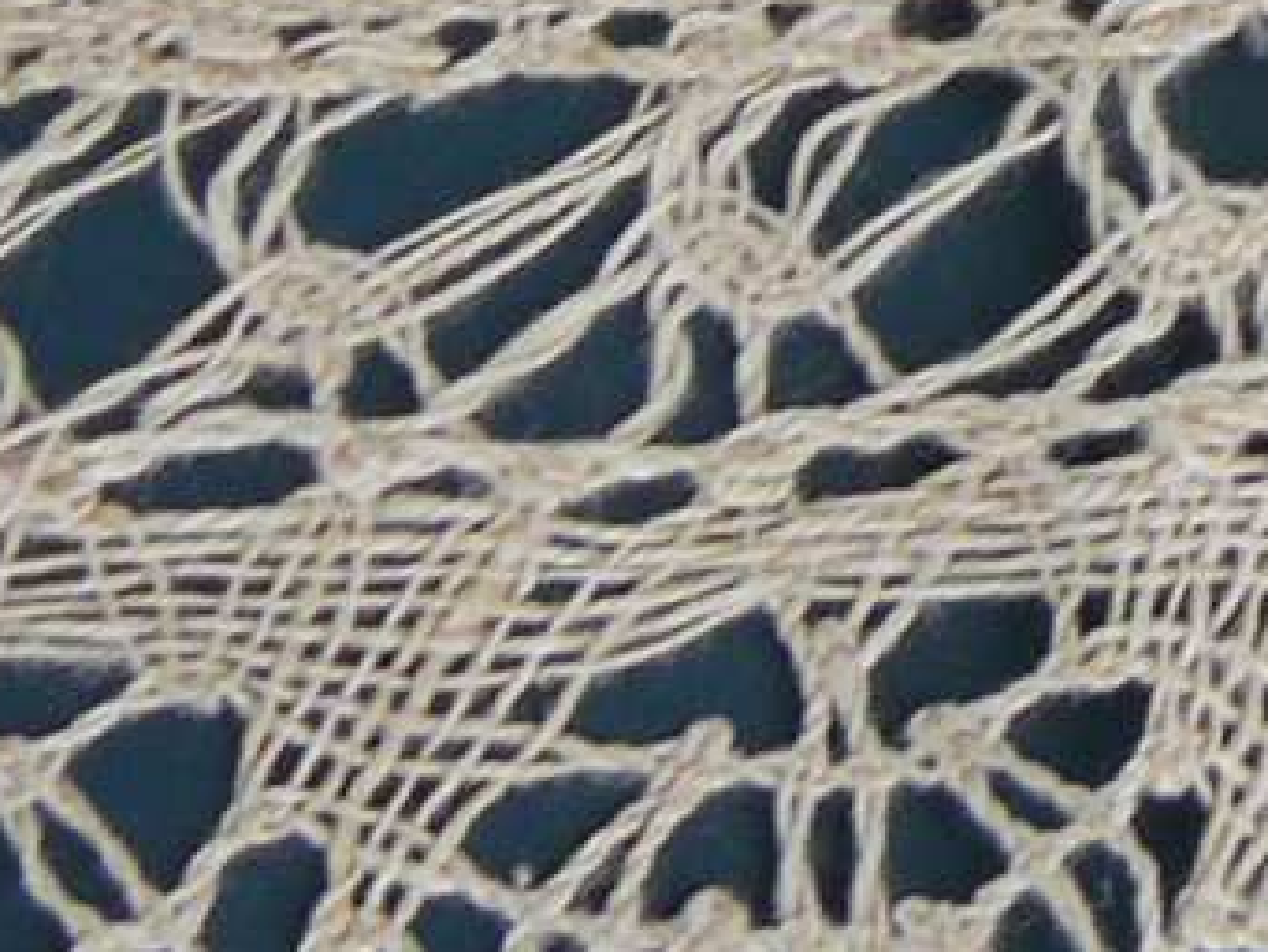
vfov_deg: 6.6
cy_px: -1123
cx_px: 2041
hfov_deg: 8.9
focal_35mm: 216
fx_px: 7915
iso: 100
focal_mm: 6
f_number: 2.8
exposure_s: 1/50
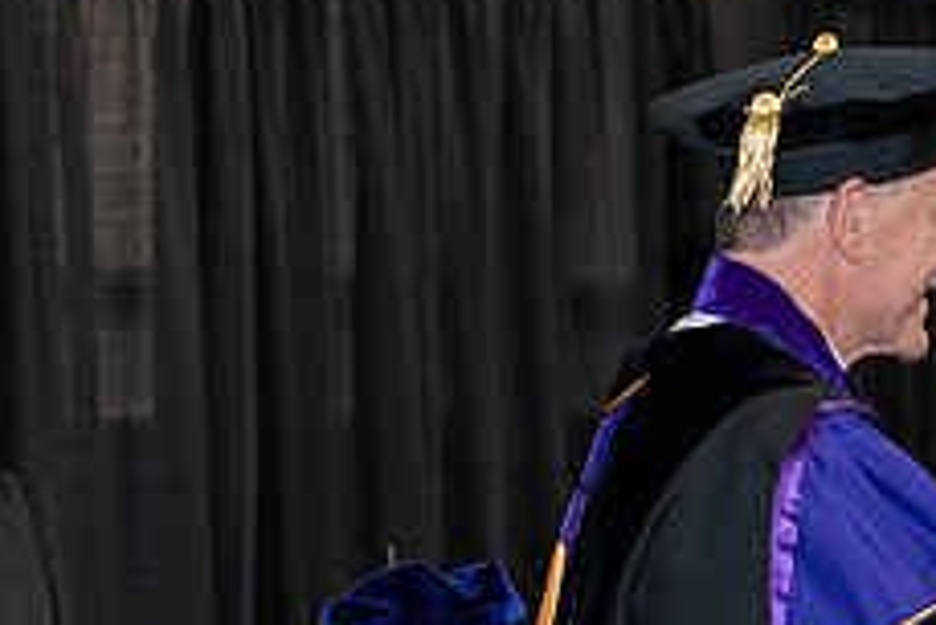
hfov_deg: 11.4
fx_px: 4605
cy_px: 533
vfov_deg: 7.8
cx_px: 1050
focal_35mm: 177
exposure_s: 1/200
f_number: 5
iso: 2500
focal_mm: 70
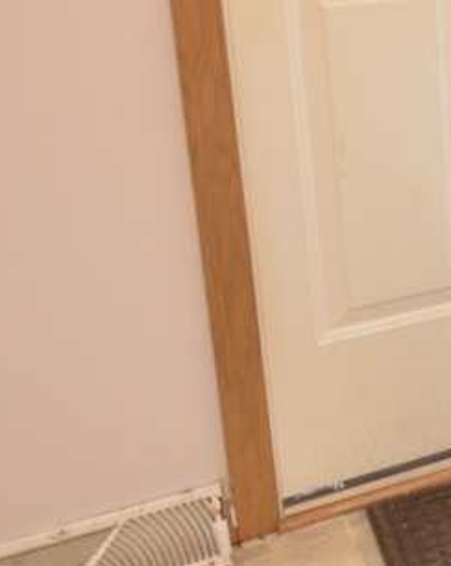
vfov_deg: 24.2
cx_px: 997
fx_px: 1254
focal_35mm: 75
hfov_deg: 15.0
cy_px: -7
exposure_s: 1/60
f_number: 4
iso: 500
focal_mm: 10
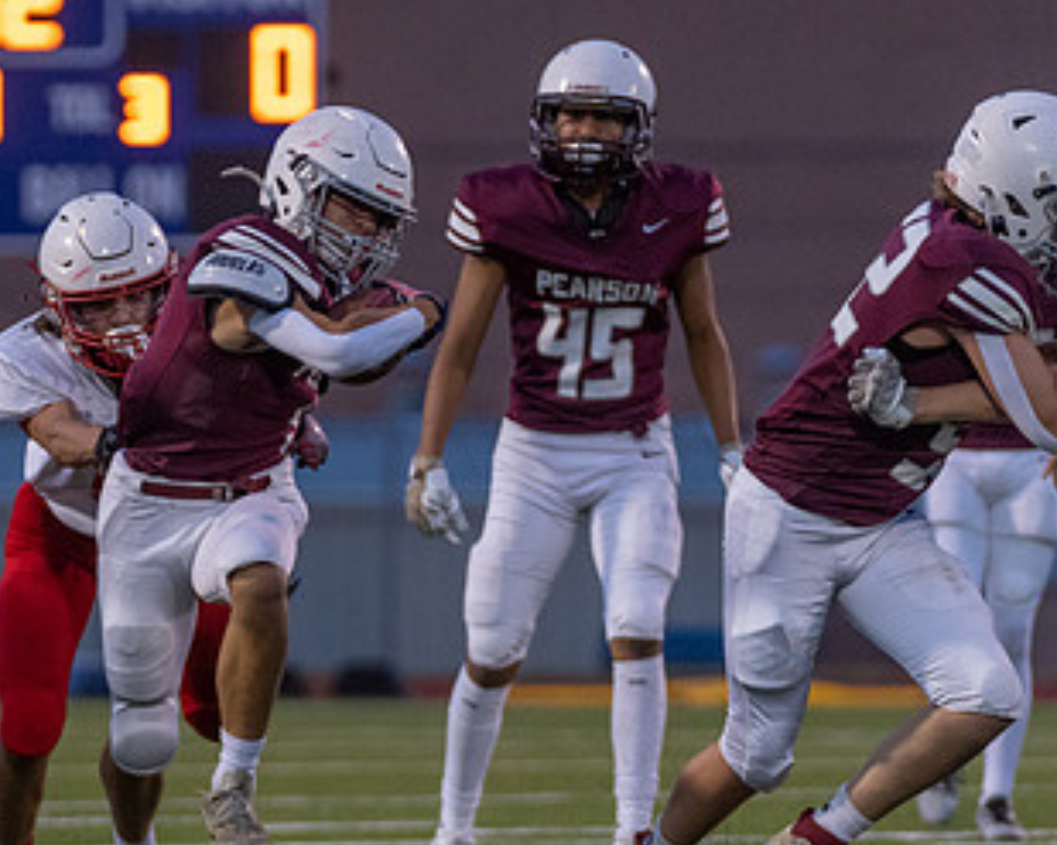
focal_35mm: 435
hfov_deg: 4.4
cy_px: 482
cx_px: 103
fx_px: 13604
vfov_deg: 3.6
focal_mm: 164
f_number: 2.8
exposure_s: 1/1250
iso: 2500
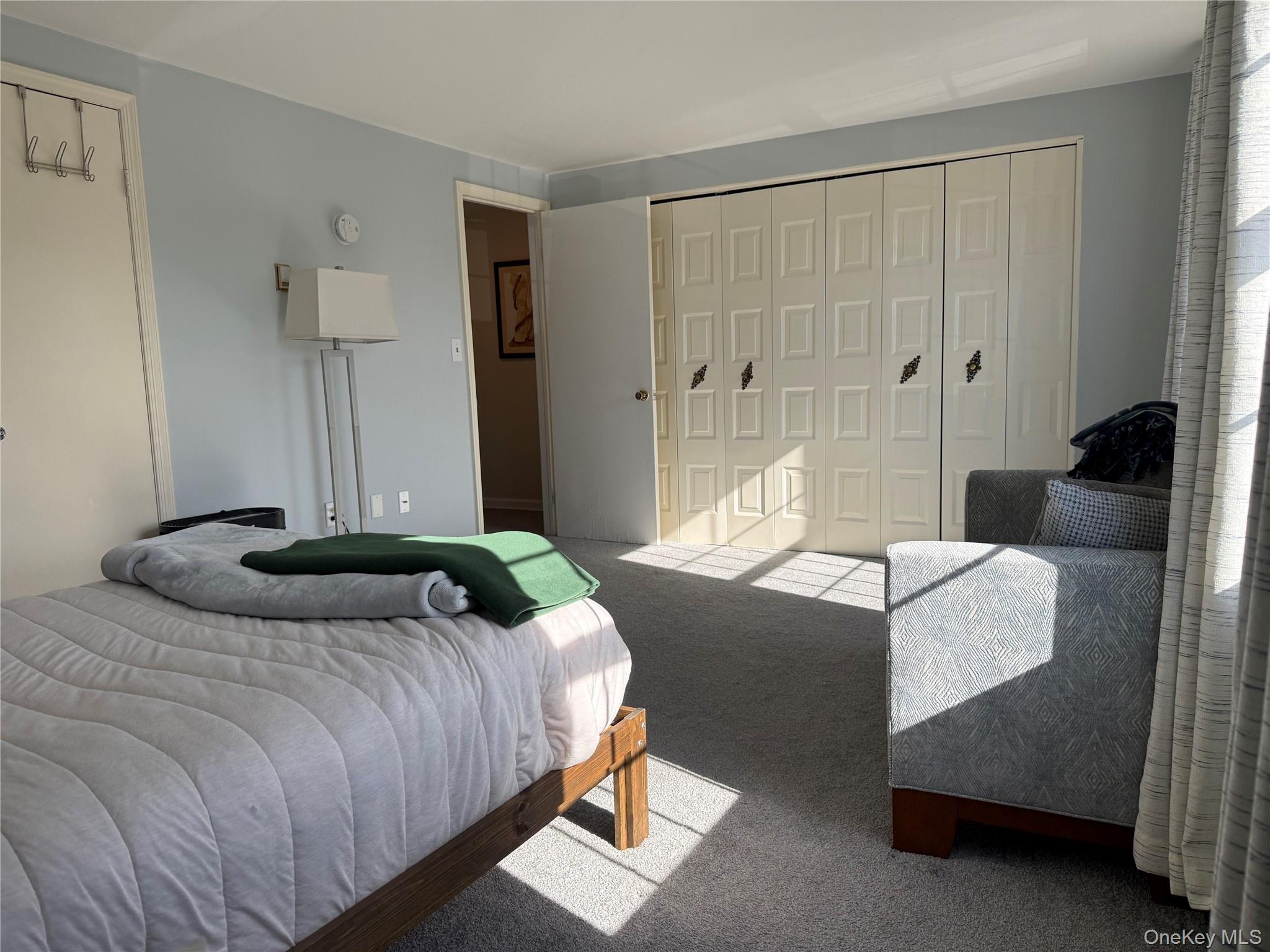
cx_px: 635
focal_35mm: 24
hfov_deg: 71.6
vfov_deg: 56.8
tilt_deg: -6.7
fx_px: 881
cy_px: 476
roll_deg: +1.7
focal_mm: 6.76
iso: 100
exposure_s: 1/840
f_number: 1.78
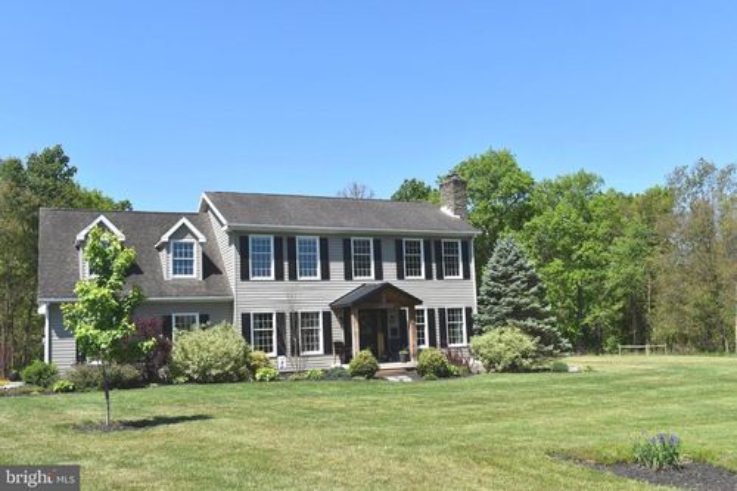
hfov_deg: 57.2
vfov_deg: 39.9
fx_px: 675
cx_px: 368
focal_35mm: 33
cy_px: 246
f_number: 10
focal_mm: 22
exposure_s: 1/400
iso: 200
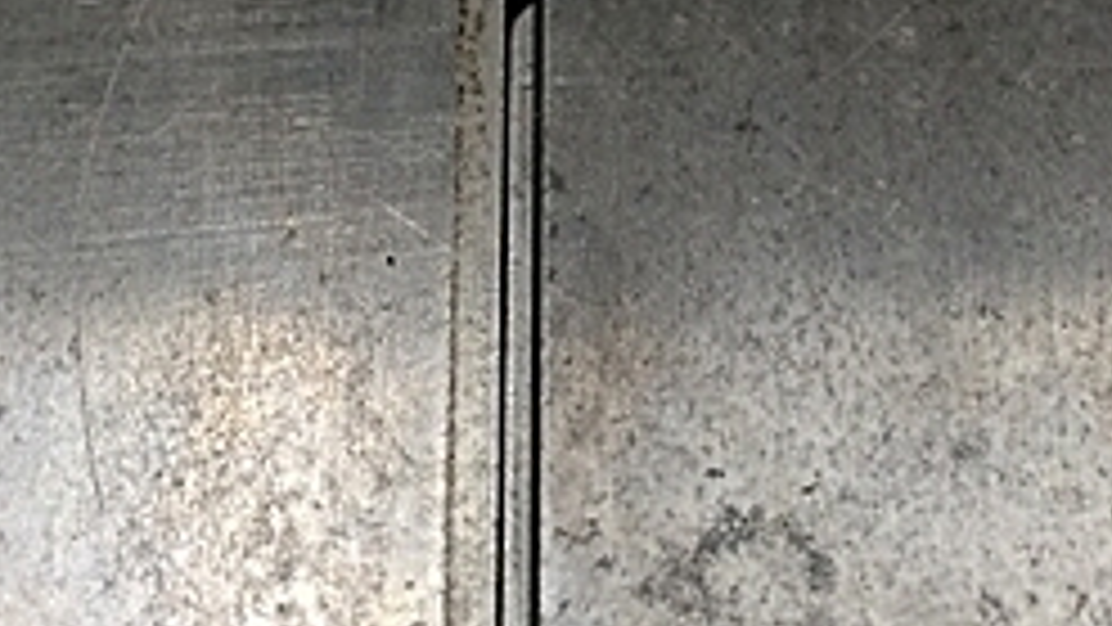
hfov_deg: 25.9
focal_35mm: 82
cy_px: 131
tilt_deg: -62.6
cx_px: 531
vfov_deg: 14.7
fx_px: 2418
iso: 80
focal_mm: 4.15
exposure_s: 1/30
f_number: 2.2
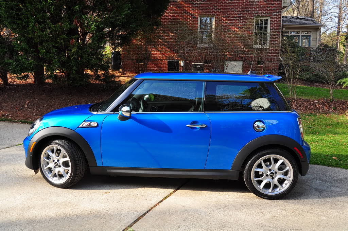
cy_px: 116
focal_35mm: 30
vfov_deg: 43.5
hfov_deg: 62.0
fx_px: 290
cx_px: 174
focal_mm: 20
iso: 200
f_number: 6.3
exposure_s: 1/160
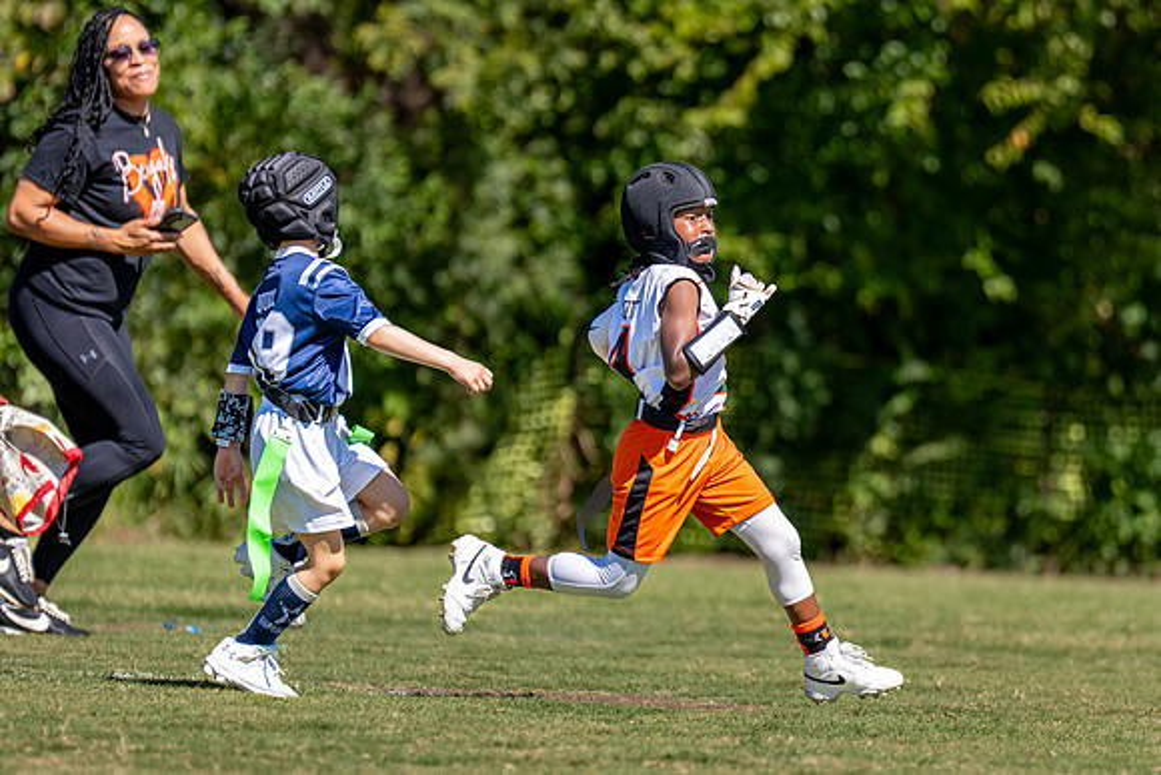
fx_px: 12654
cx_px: 756
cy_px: 390
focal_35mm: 392
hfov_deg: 5.3
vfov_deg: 3.5
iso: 160
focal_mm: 200
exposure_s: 1/2500
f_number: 2.8
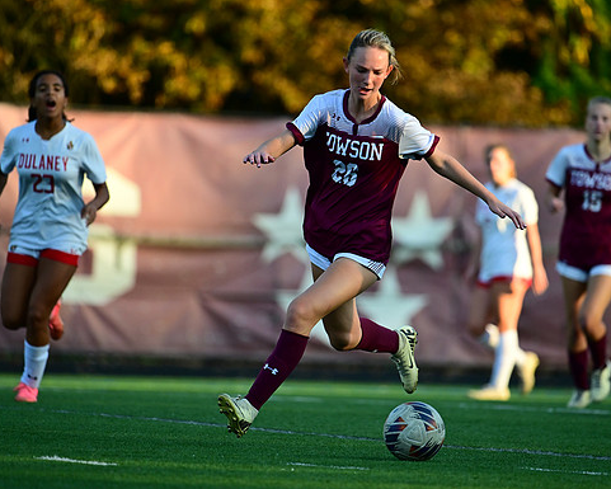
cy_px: 244
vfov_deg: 3.4
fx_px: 8193
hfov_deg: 4.3
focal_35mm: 453
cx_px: 361
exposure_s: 1/2000
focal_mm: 400
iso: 1400
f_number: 4.5
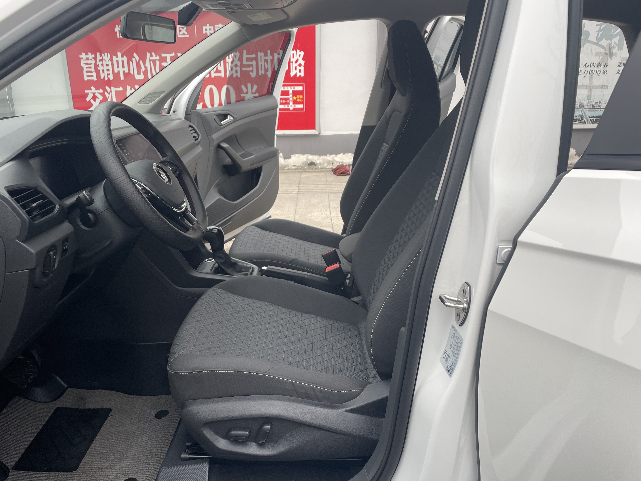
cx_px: 310
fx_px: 500
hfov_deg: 65.3
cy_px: 239
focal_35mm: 27
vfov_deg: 51.4
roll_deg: +0.1
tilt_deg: -17.2
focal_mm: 4.2
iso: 40
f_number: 1.6
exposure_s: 1/121
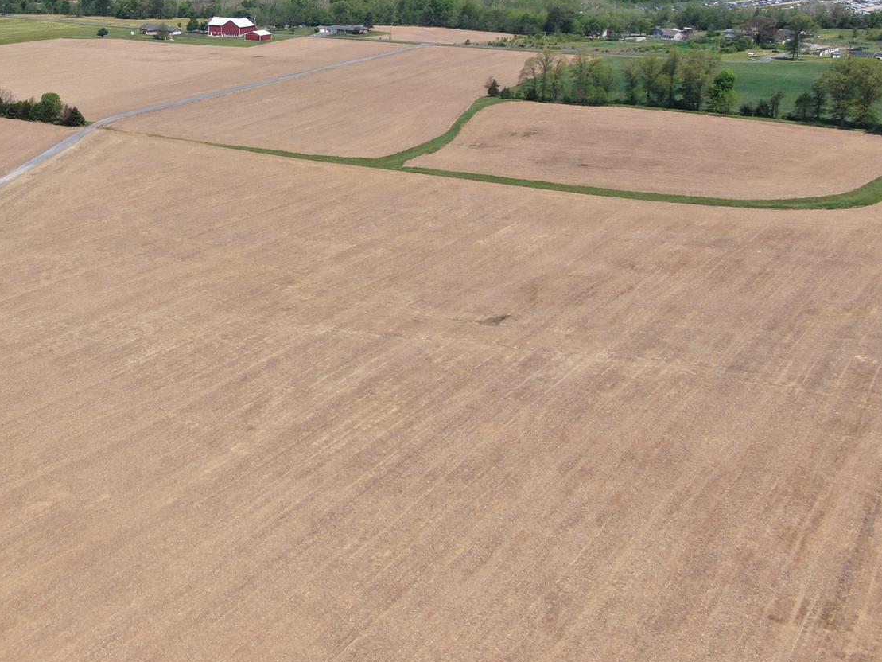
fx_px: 1223
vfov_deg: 29.2
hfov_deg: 37.2
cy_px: 86
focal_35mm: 48
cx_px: 98
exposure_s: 1/1250
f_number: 2.9
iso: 100
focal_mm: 4.68
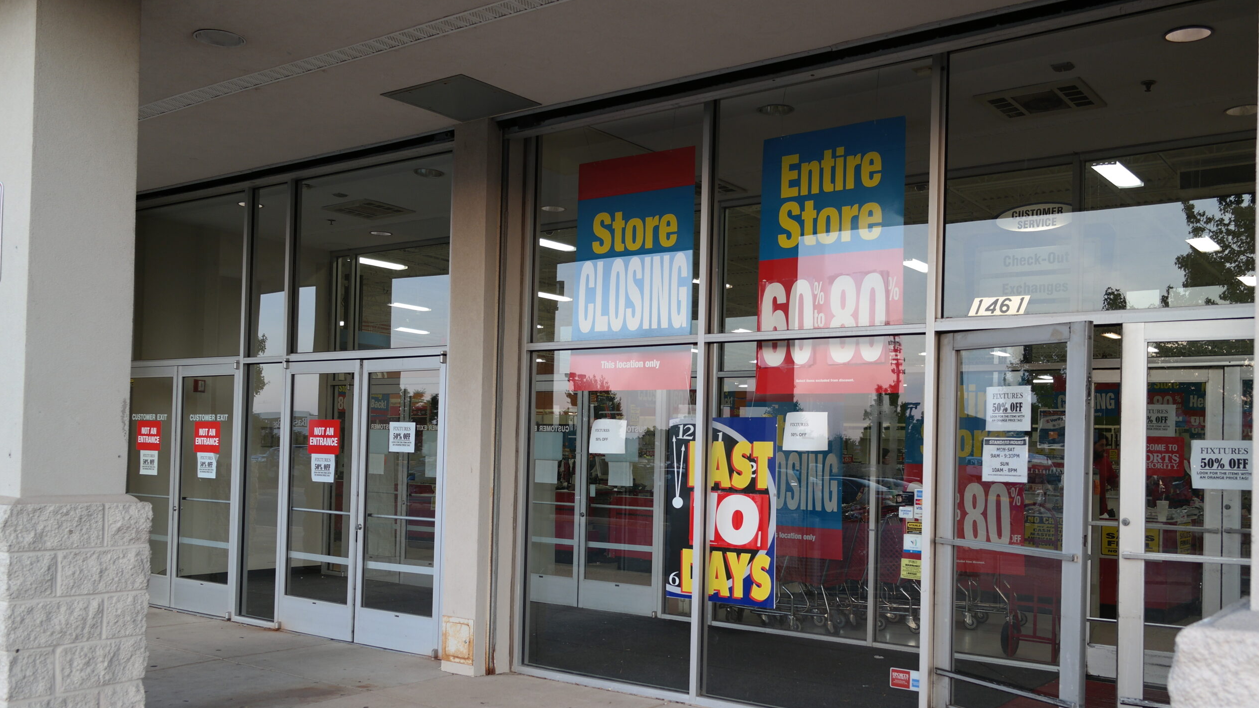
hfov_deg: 61.0
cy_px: 424
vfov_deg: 36.5
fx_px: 1068
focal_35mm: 32
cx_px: 640
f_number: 3.5
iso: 100
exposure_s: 1/80
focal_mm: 20
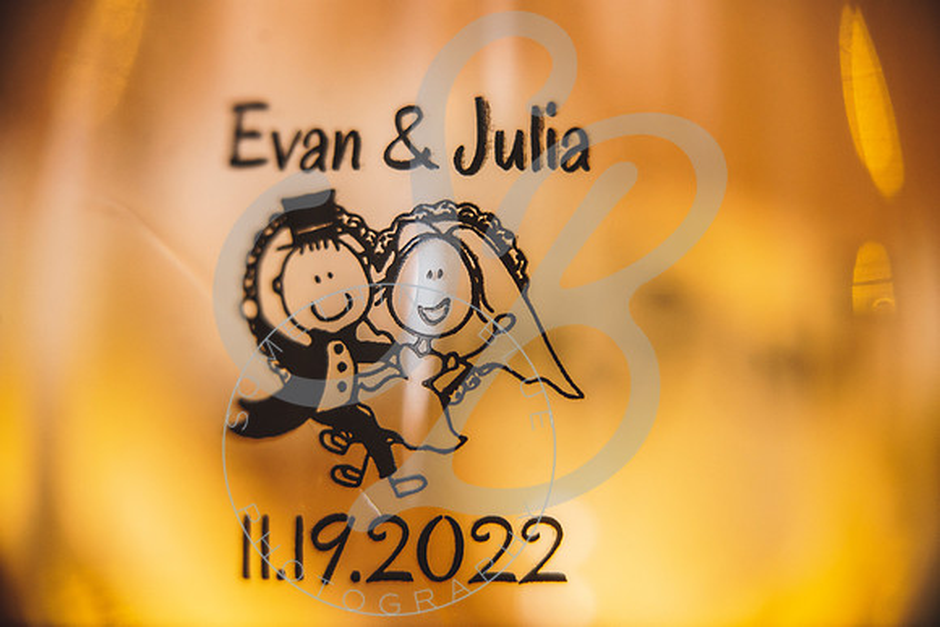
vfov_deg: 14.4
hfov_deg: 21.5
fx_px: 2481
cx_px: 470
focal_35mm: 95
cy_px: 314
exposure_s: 1/100
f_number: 5.6
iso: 800
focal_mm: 95
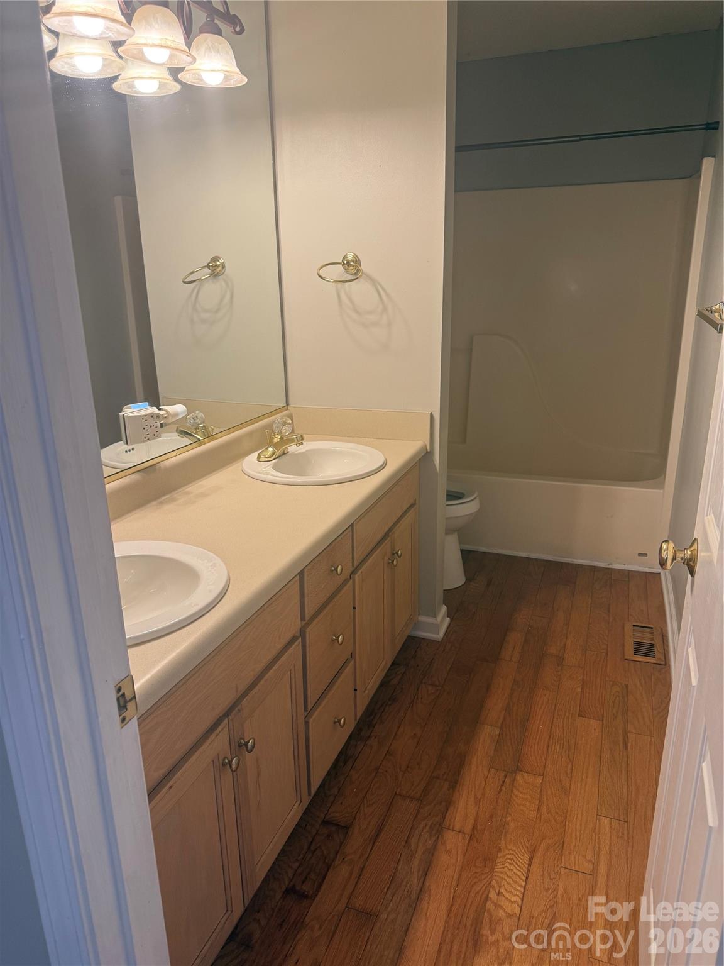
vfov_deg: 71.6
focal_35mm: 24
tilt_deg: -17.0
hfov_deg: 56.8
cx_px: 362
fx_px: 669
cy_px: 483
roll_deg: +1.2
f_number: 1.78
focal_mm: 6.76
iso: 100
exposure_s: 1/120
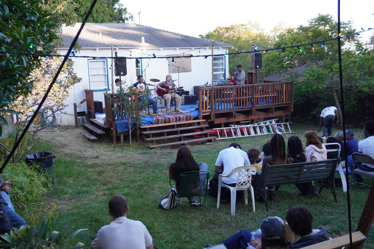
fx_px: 374
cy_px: 124
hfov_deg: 53.1
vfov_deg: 36.9
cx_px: 187
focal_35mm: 36
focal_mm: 24
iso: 250
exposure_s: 1/160
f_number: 4.5
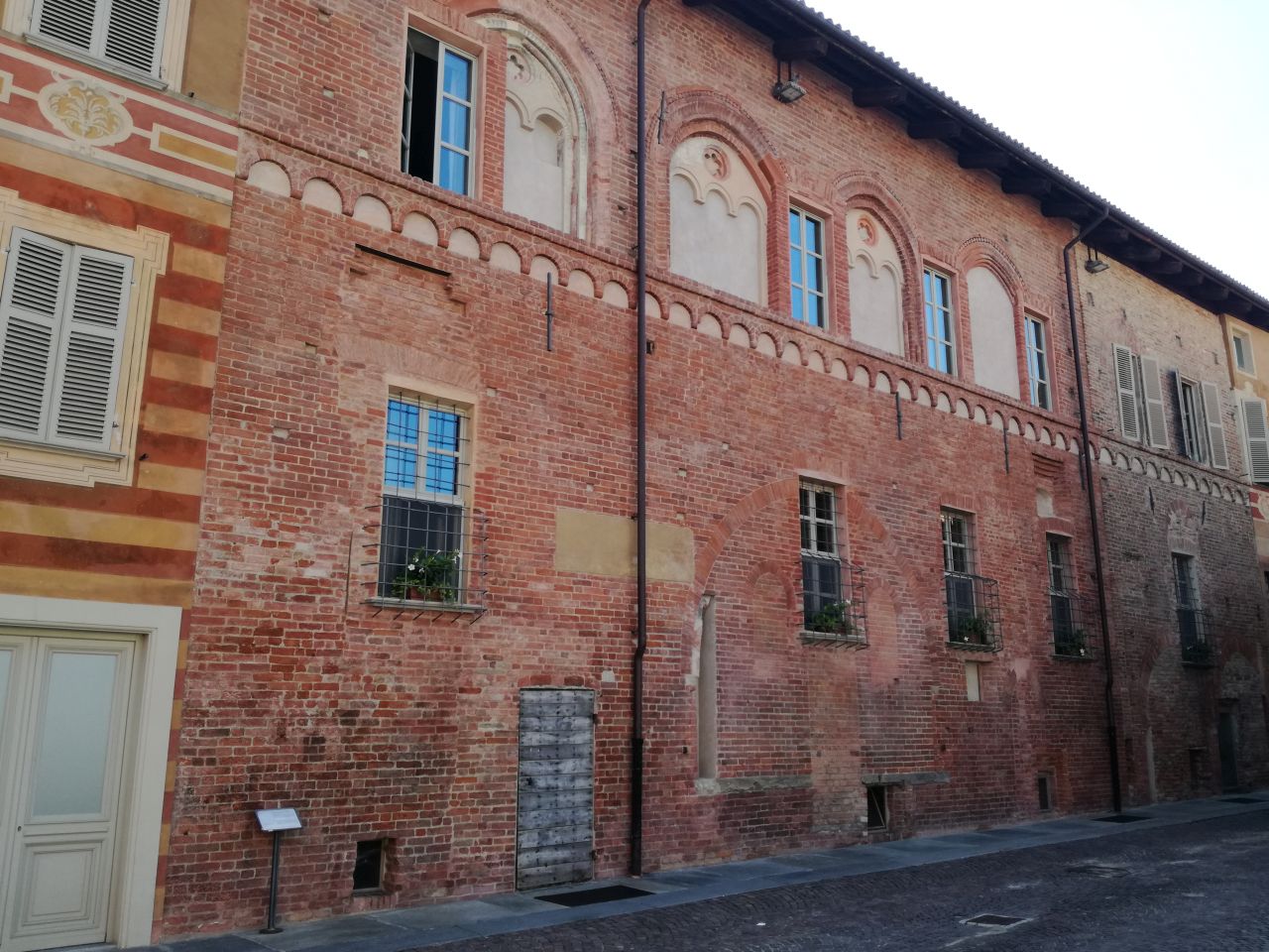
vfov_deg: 51.4
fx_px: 990
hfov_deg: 65.3
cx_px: 634
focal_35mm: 27
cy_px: 476
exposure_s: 1/273
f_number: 2
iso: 50
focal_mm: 3.79
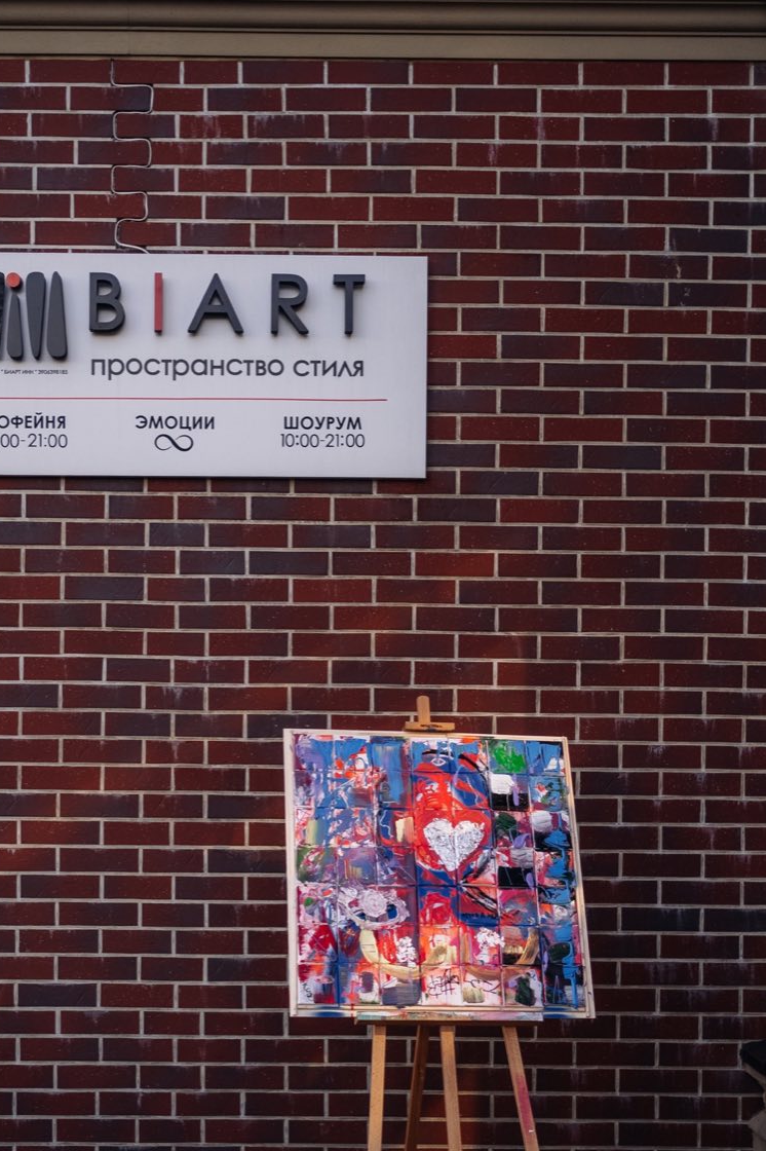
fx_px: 1597
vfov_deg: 39.2
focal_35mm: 50
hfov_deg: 26.8
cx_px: 255
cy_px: 756
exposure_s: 1/100
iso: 250
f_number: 1.8
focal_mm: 35
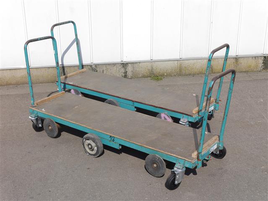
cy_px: 100
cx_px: 134
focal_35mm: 56
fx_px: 434
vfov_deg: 26.1
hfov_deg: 34.3
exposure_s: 1/400
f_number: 10
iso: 160
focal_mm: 28
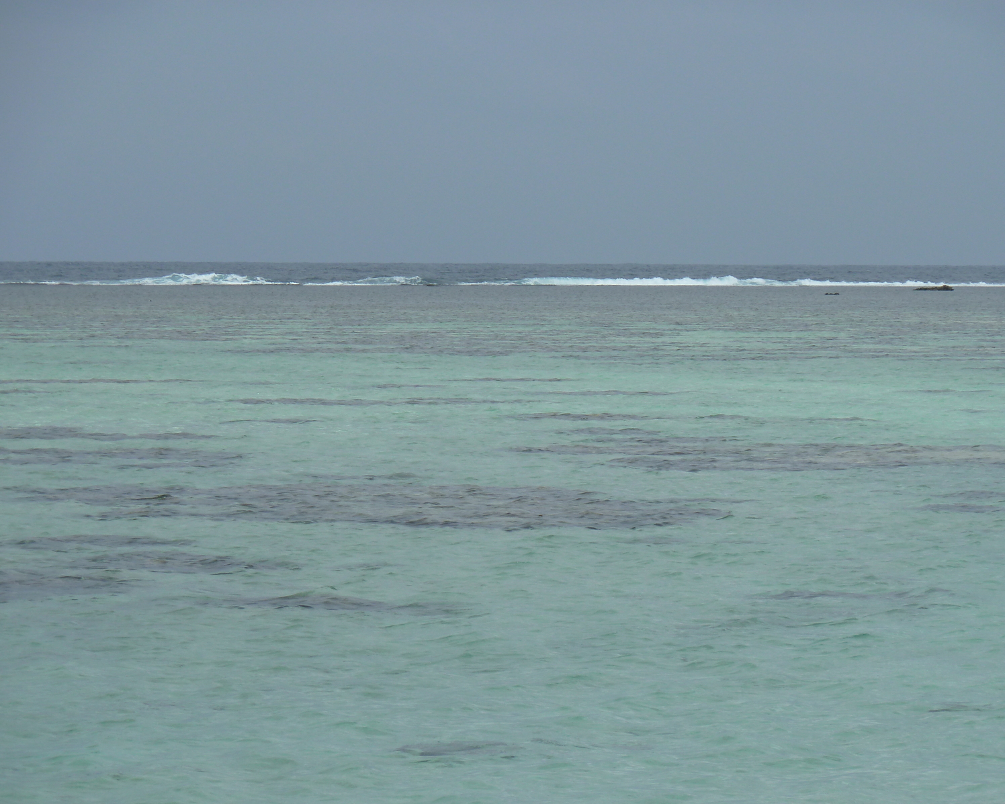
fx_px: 5652
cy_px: 402
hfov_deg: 10.2
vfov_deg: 8.1
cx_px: 521
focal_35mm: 190
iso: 80
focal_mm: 29.9
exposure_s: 1/500
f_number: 5.6
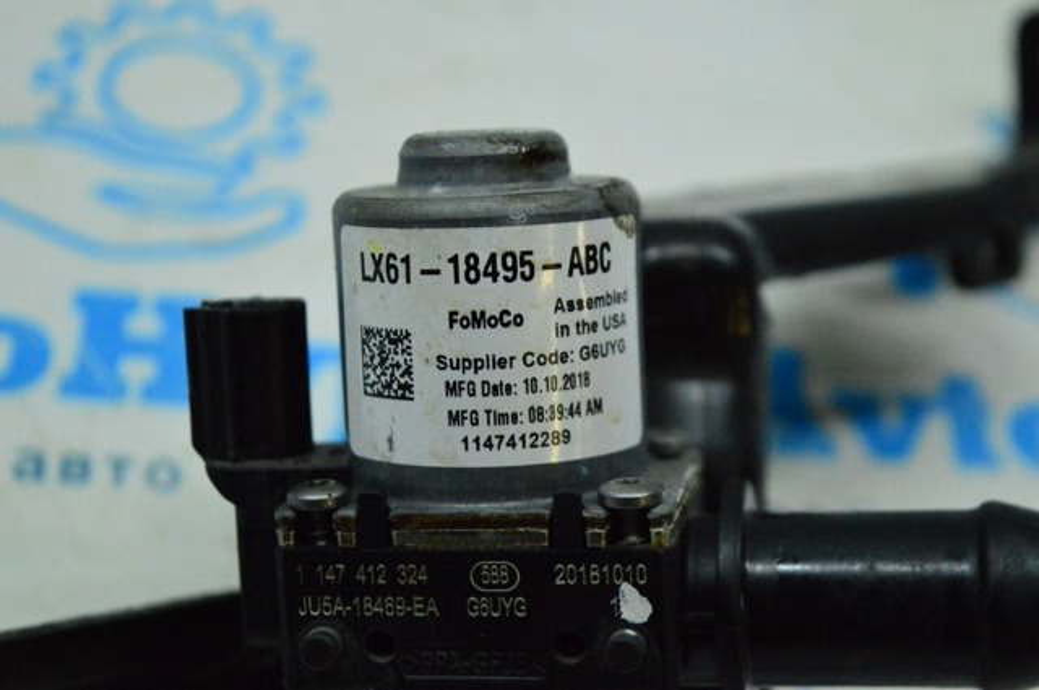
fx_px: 2378
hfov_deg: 24.6
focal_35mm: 82
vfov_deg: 16.5
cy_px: 345
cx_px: 520
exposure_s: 1/640
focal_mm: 55
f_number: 6.3
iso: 6400
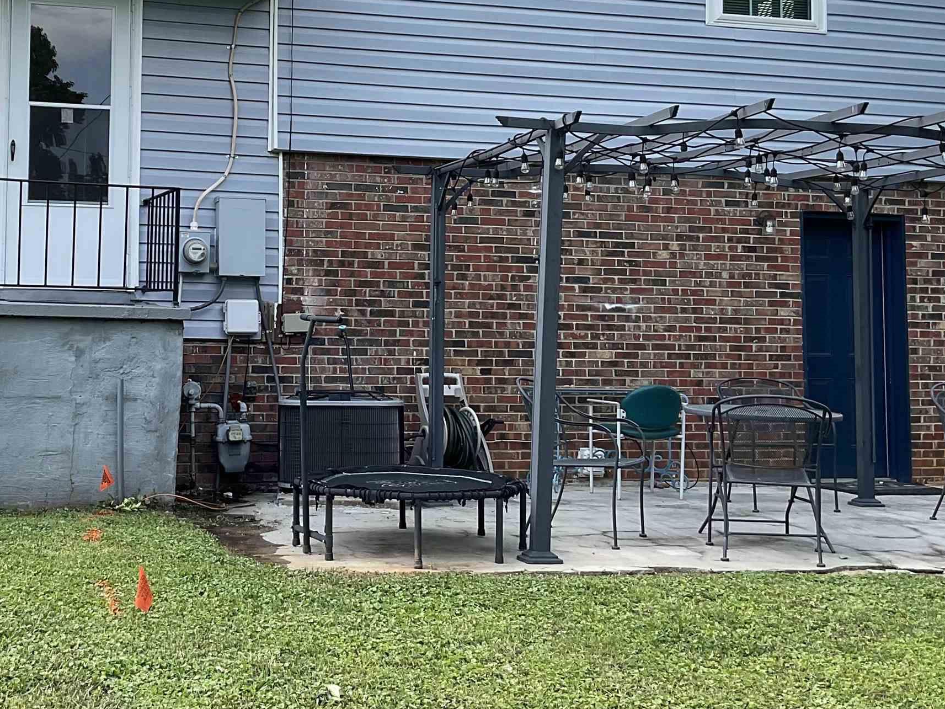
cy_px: 236
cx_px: 300
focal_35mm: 52
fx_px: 1420
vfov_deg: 27.9
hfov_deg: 36.4
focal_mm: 3
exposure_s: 1/540
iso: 16
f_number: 1.8
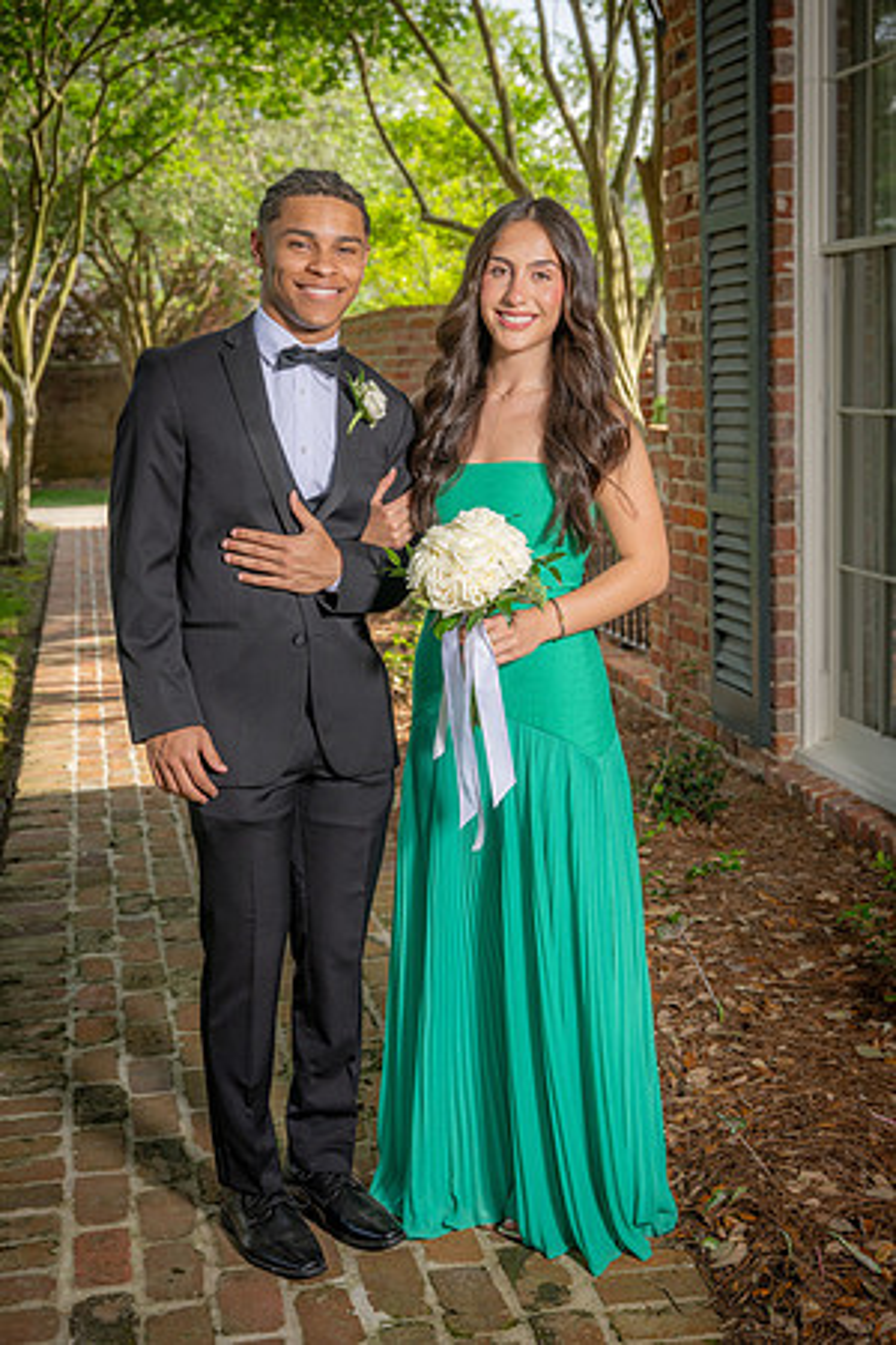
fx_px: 1755
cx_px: 448
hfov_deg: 28.6
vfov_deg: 41.9
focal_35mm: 47
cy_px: 672
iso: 100
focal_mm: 47
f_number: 5.6
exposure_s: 1/160
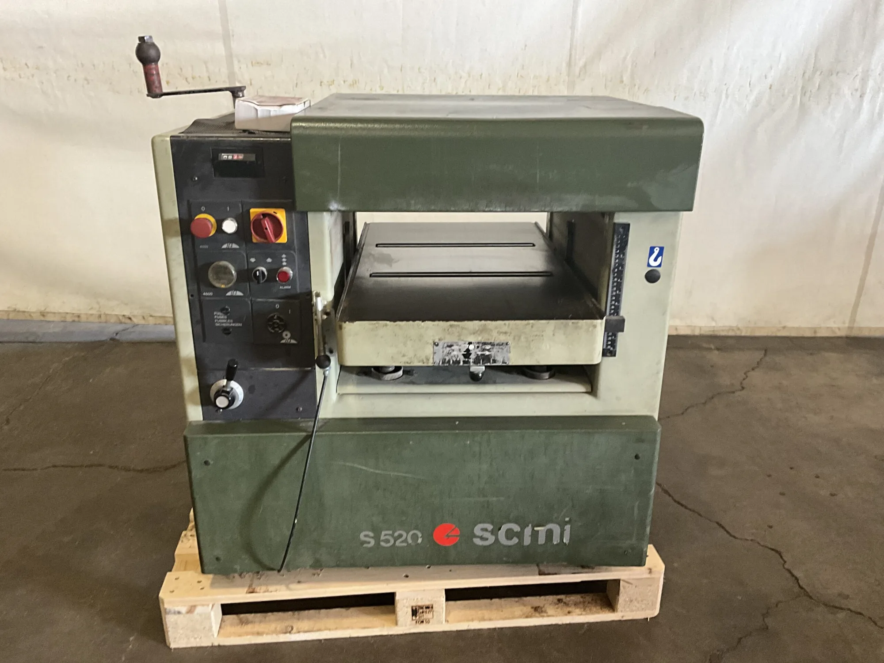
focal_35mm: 29
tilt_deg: -22.1
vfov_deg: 48.2
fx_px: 741
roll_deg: -1.5
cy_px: 332
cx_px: 442
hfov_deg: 61.7
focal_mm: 3
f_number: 1.8
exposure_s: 1/60
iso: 160
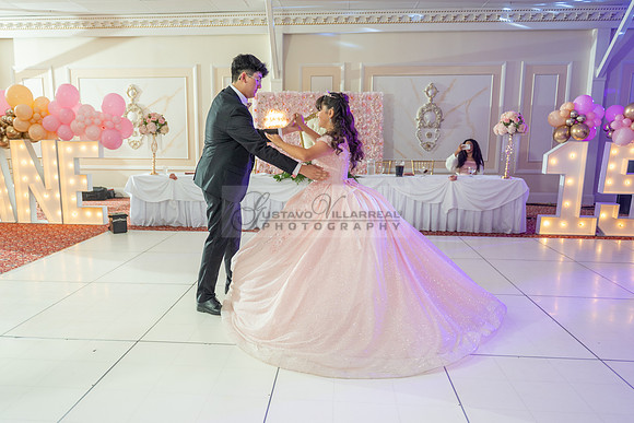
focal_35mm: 29
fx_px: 505
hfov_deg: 64.2
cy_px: 232
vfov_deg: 45.4
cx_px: 292
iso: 400
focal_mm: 24
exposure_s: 1/100
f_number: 2.8
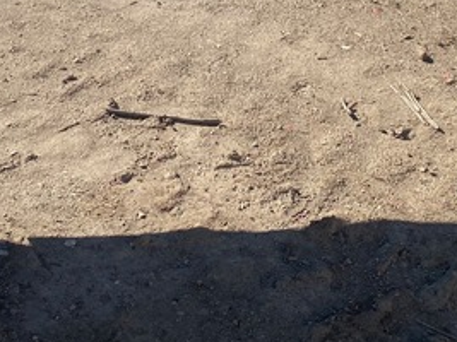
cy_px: -162
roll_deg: -5.4
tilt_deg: -15.6
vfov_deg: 17.2
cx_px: 204
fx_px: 1029
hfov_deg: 25.0
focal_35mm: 78
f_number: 1.8
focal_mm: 4.25
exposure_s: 1/2358
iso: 32
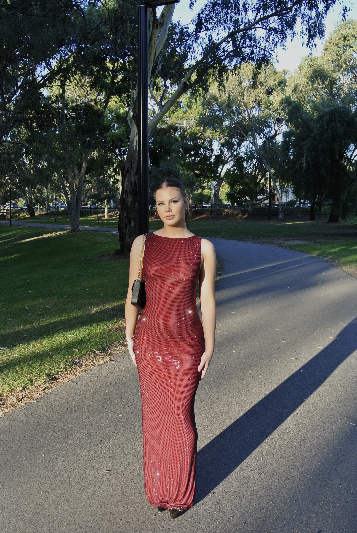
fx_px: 519
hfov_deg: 38.0
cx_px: 178
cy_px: 266
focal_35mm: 35
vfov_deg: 54.4
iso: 100
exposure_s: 1/100
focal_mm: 13.1
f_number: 4
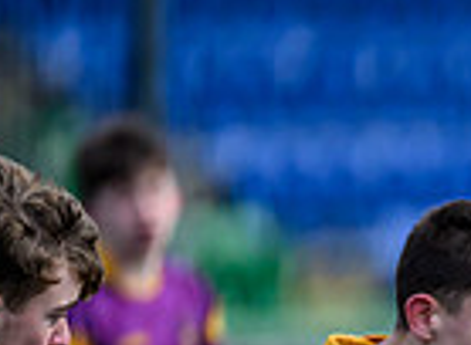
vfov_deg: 0.7
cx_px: 1298
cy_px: 832
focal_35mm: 2227
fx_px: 30068
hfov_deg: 0.9
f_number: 3.2
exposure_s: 1/4000
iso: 500
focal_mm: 400
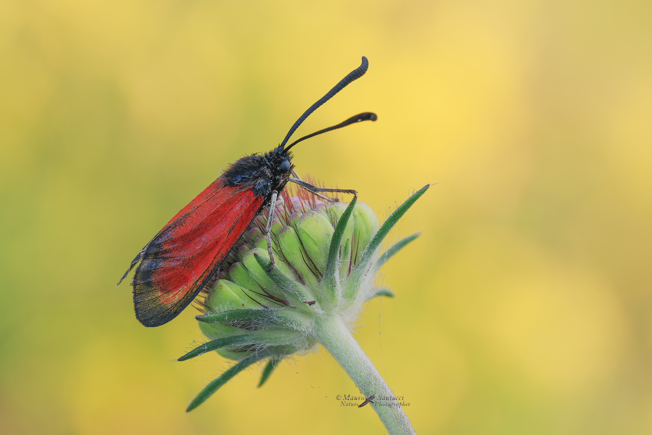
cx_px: 326
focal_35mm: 135
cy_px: 218
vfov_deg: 10.2
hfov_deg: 15.2
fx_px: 2445
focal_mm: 90
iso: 400
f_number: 10
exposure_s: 1/13
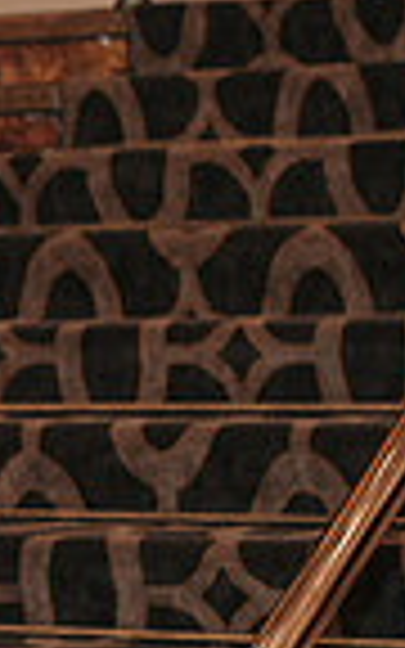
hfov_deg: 6.0
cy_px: 304
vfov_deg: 10.2
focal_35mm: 205
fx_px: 3620
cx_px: -752
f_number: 3.2
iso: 1000
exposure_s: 1/200
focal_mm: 50
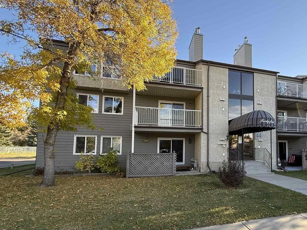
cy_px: 138
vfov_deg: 65.4
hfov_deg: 78.4
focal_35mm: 20
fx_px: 177
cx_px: 211
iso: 64
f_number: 2.2
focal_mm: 2.22
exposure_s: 1/266
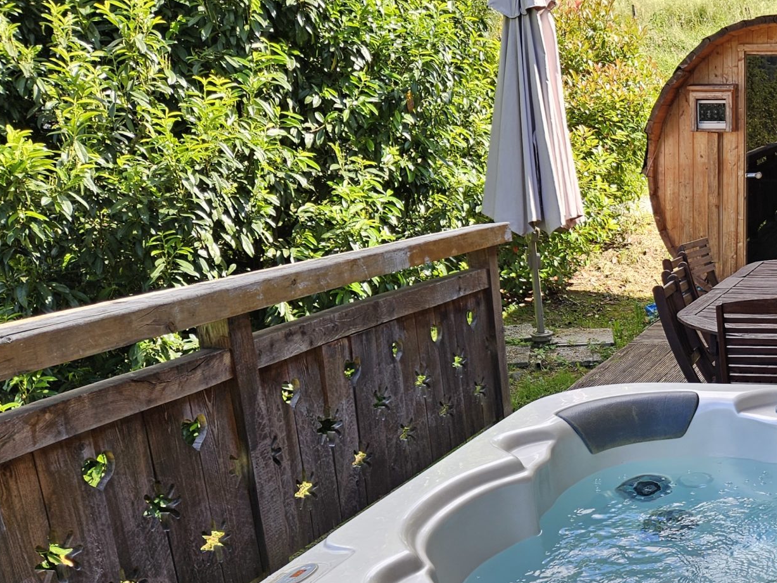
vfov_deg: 29.4
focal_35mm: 48
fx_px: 1077
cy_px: 485
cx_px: 783
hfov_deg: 35.7
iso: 25
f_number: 1.8
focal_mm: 5.4
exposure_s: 1/348
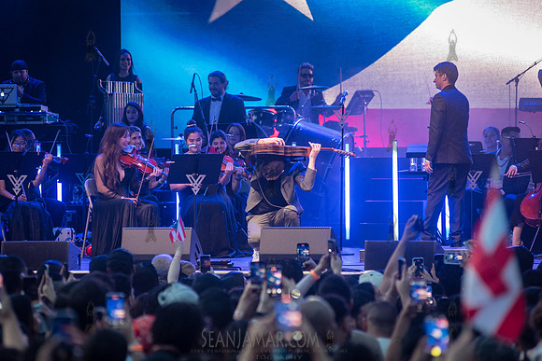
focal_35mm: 201
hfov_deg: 10.2
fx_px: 3024
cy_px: 180
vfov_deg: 6.8
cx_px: 271
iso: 2500
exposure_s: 1/320
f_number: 4
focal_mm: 200
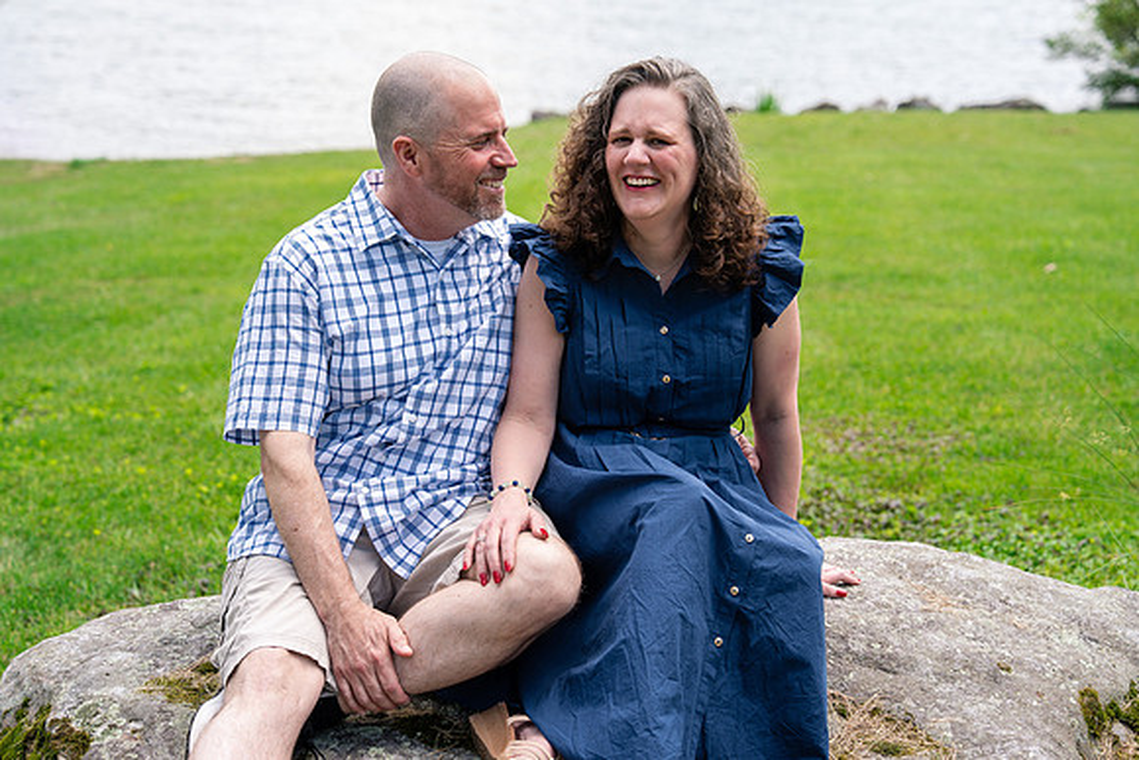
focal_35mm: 70
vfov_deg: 19.5
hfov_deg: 28.8
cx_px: 570
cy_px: 380
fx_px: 2215
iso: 80
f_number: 4
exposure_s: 1/250
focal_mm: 70
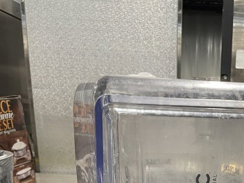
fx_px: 423
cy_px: 265
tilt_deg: -19.7
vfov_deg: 21.1
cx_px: 200
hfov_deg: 31.2
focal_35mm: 60
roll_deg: -0.7
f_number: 1.6
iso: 160
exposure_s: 1/60
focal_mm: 4.2
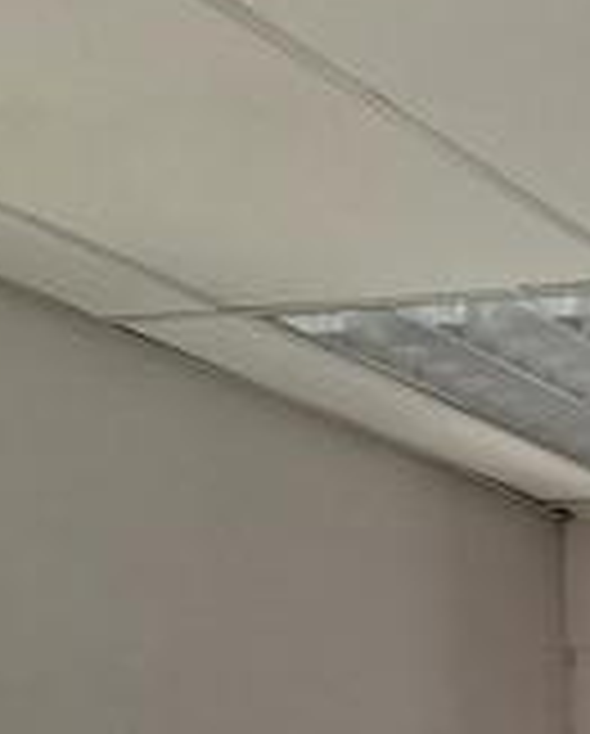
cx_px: 1009
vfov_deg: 15.2
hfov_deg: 12.9
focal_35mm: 110
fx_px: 2394
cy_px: 1301
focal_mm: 5.54
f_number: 1.8
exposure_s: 1/120
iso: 64
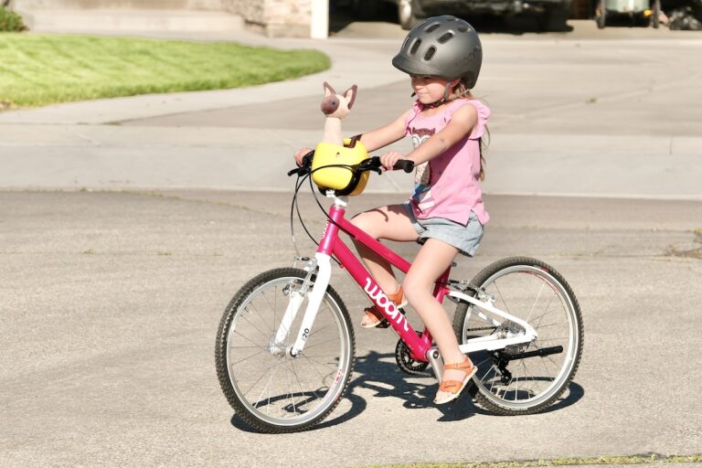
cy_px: 234
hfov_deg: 15.1
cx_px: 351
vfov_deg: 10.1
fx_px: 2652
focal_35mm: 136
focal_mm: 90.6
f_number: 5.6
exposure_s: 1/600
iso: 125
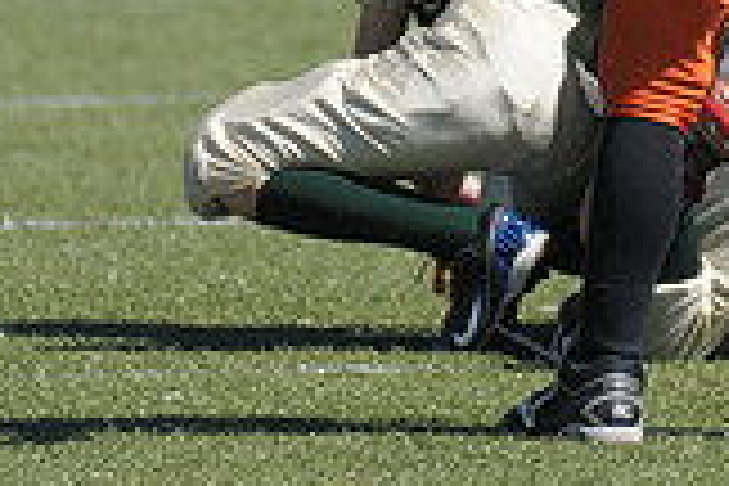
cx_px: 670
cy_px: -304
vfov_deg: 0.9
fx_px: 32620
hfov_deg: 1.3
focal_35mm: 1611
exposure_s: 1/4000
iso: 640
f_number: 4
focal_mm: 300
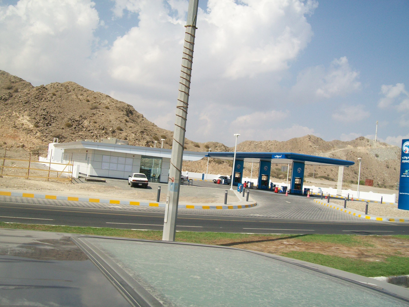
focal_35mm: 34
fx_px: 402
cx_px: 204
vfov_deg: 41.8
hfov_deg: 54.0
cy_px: 154
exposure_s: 1/640
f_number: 4.9
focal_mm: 6.1
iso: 64
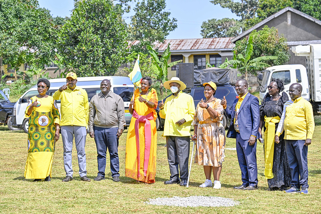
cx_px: 160
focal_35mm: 100
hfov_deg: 20.4
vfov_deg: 13.7
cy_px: 107
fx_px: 892
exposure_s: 1/1600
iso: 720
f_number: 7.1
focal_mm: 100
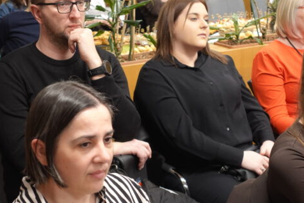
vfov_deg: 18.9
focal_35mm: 72
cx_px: 137
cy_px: 79
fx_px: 608
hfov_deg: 28.1
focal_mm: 21.46
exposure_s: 1/50
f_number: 2.8
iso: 800
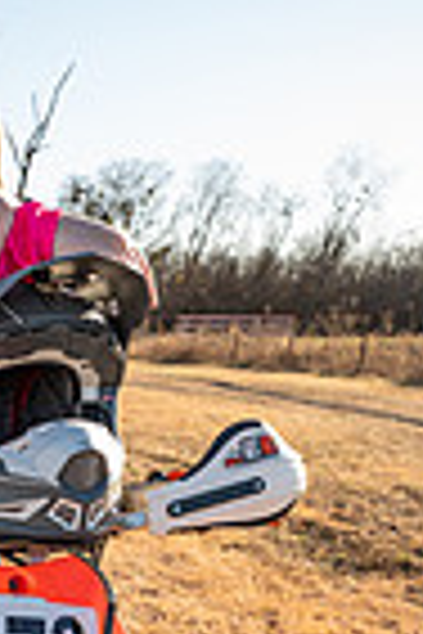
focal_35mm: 53
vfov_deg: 32.4
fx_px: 934
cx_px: -122
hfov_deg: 22.8
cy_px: 719
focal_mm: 16.6
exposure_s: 1/250
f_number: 4.5
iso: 80
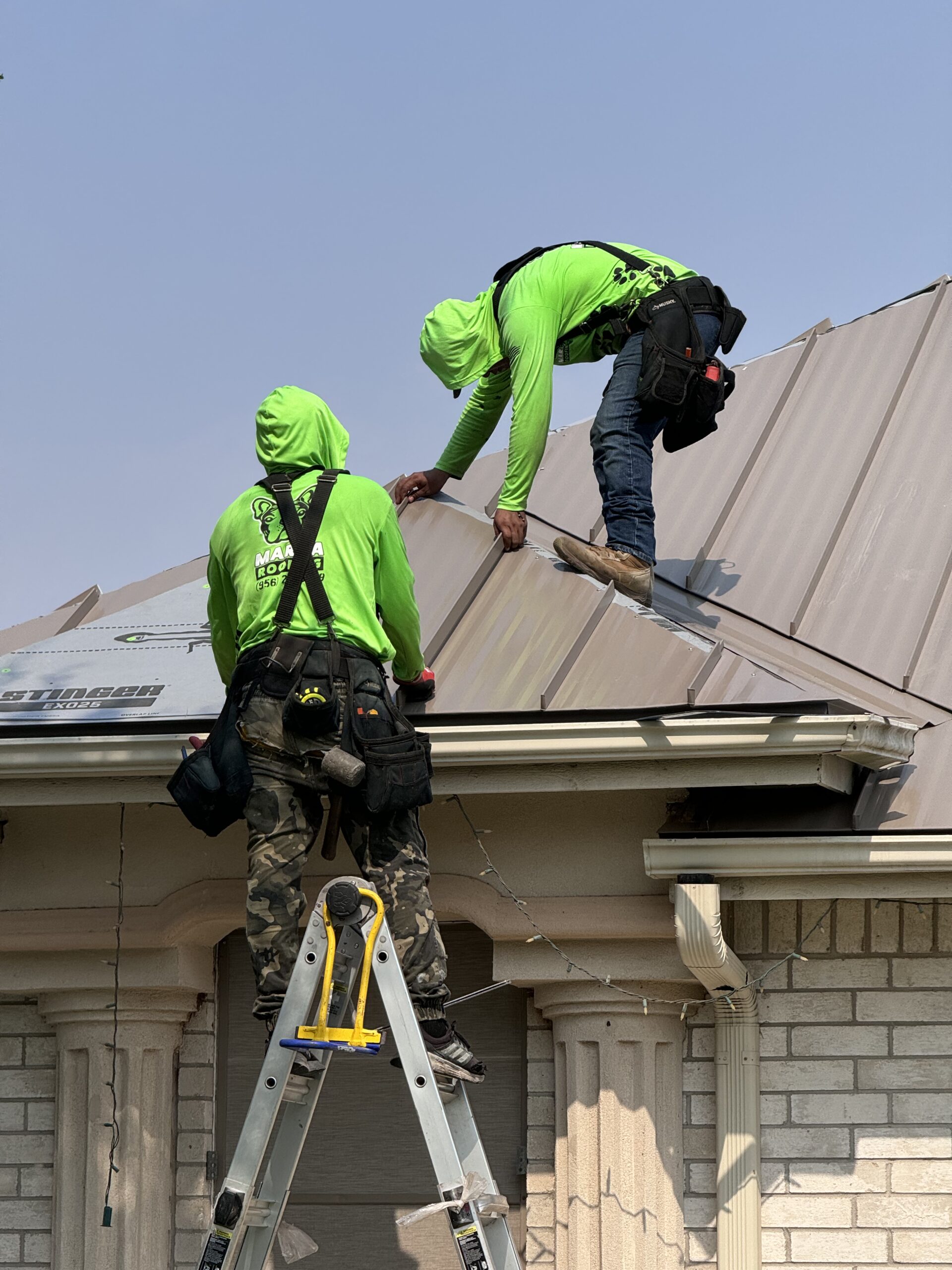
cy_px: 635
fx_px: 4400
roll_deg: -0.2
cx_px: 476
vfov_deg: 16.4
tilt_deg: +7.1
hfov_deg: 12.3
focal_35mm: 120
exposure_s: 1/1818
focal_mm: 15.66
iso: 50
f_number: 2.8
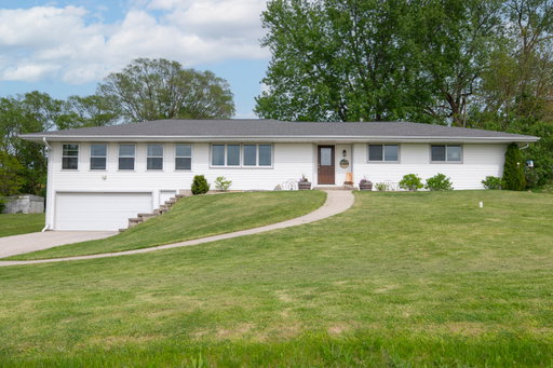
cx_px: 276
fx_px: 522
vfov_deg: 38.9
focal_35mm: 34
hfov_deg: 55.8
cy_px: 184
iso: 320
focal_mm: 23
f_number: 8
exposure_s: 1/640
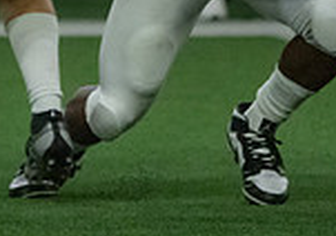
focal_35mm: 1538
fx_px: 14592
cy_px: -112
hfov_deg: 1.3
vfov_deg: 0.9
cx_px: 74
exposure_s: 1/1250
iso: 12800
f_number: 5.6
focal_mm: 348
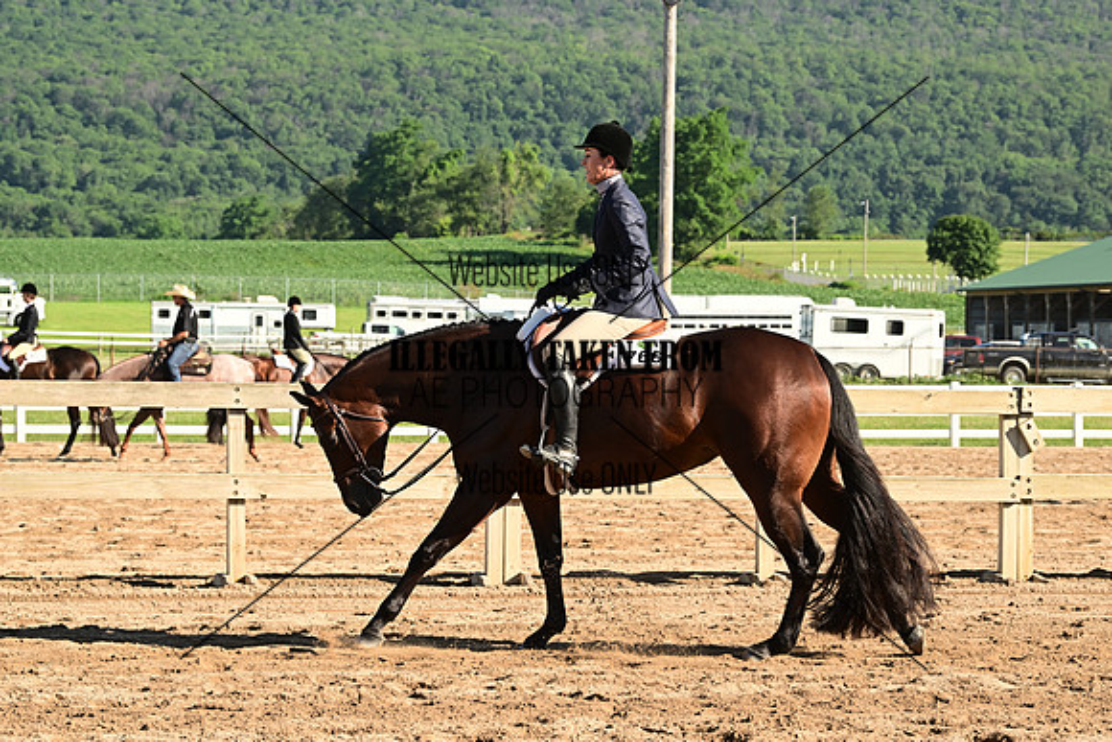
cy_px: 371
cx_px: 556
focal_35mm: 120
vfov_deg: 11.4
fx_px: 3707
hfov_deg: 17.1
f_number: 9
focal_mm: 120
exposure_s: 1/627
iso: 500
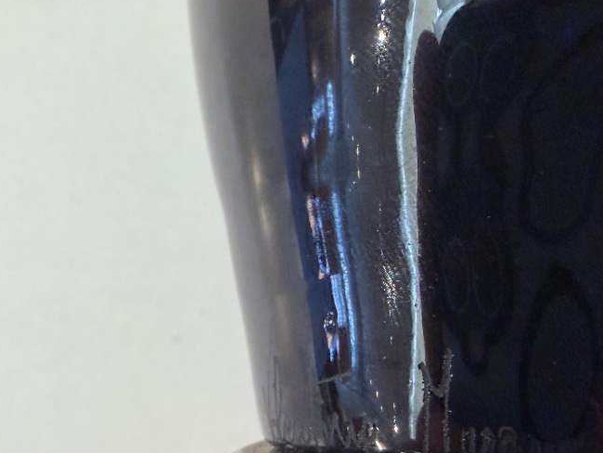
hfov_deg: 39.6
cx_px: 327
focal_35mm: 48
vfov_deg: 30.0
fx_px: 836
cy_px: 316
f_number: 2.2
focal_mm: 2.22
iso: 250
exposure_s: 1/100
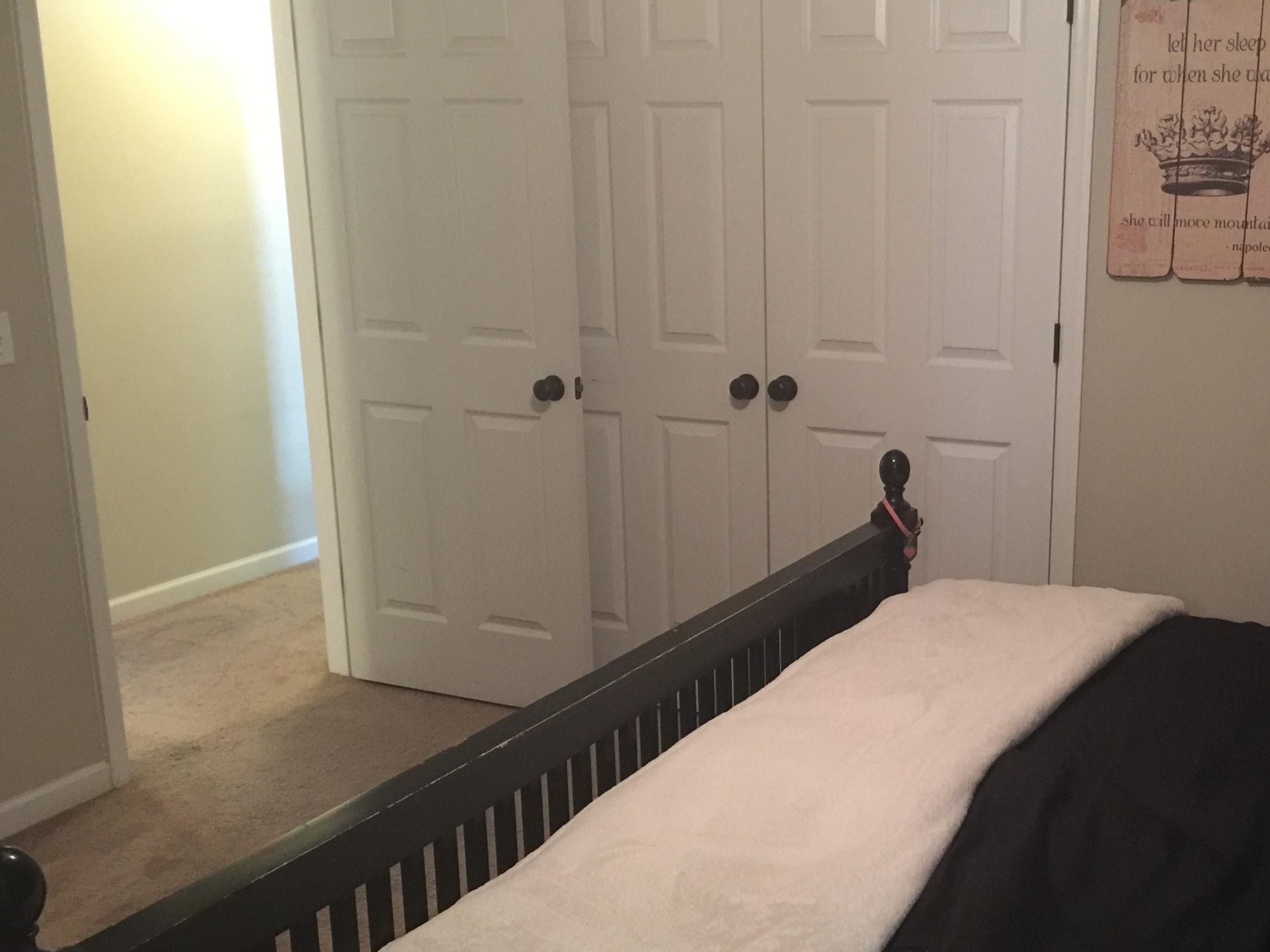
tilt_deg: -13.1
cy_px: 549
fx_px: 1504
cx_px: 882
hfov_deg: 44.9
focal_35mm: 41
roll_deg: -0.6
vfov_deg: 35.1
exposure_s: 1/8
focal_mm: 4.15
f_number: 2.2
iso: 160
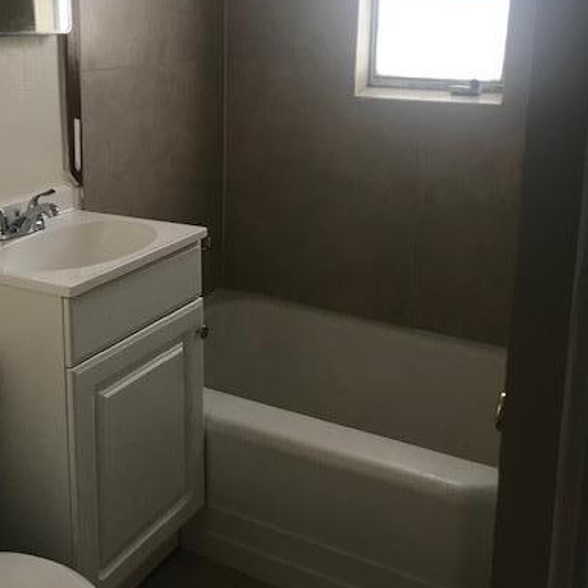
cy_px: 178
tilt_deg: -10.6
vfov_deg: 40.2
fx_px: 788
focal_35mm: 41
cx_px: 225
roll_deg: -0.6
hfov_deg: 40.7
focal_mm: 3.99
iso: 32
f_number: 1.8
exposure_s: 1/24
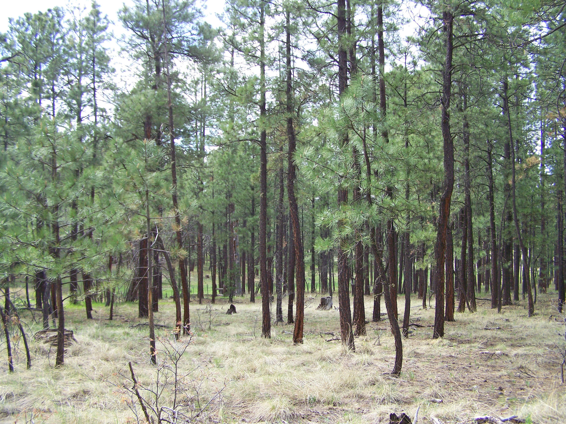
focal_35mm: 38
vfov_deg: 37.7
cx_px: 283
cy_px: 212
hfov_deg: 49.0
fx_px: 621
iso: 64
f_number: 2.8
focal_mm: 6.3
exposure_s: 1/125
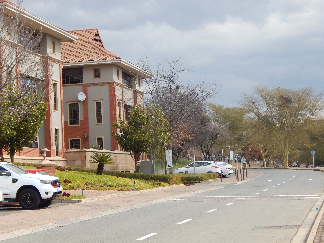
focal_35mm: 85
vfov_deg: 17.4
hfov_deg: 23.0
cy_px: 122
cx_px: 162
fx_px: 796
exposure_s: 1/320
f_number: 4.3
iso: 125
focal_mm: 15.3
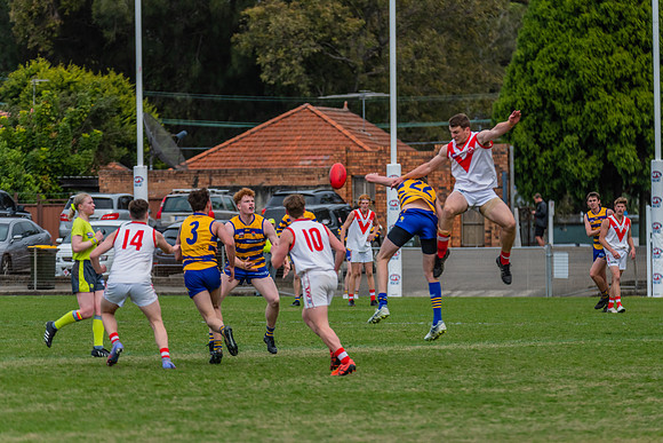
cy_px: 222
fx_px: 5542
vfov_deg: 4.6
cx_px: 331
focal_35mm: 301
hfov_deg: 6.8
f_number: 6.3
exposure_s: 1/1600
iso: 800
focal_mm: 300
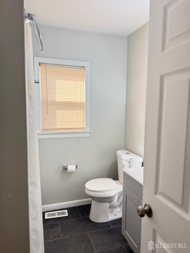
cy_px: 126
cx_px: 95
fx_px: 176
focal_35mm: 24
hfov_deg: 56.8
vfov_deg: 71.6
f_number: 1.78
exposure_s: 1/234
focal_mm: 6.76
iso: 200
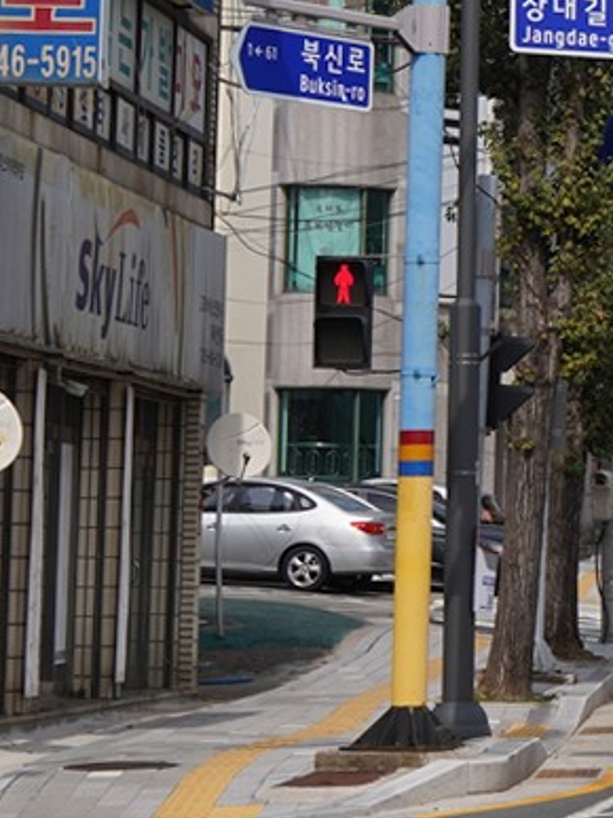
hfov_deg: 7.8
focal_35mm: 174
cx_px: 1602
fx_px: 4111
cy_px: 140
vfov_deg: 11.3
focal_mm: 35
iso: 100
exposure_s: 1/100
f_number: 14
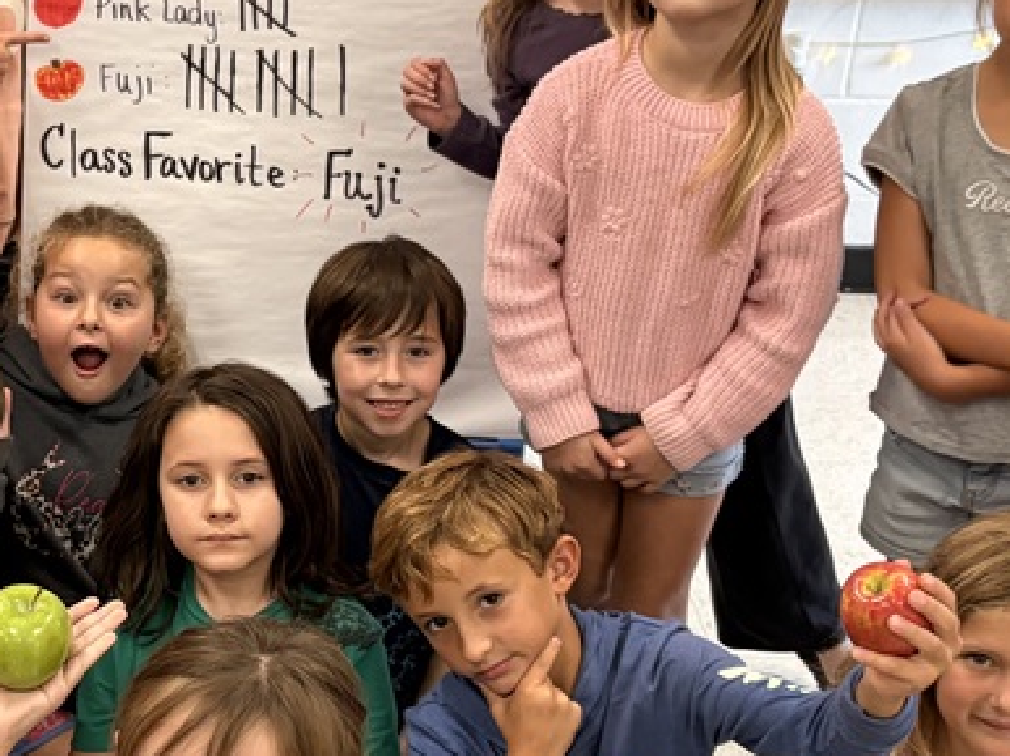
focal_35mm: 69
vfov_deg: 21.2
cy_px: 487
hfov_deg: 27.8
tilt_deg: -29.2
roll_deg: -1.6
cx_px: 251
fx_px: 2012
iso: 250
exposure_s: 1/60
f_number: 1.6
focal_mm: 5.96
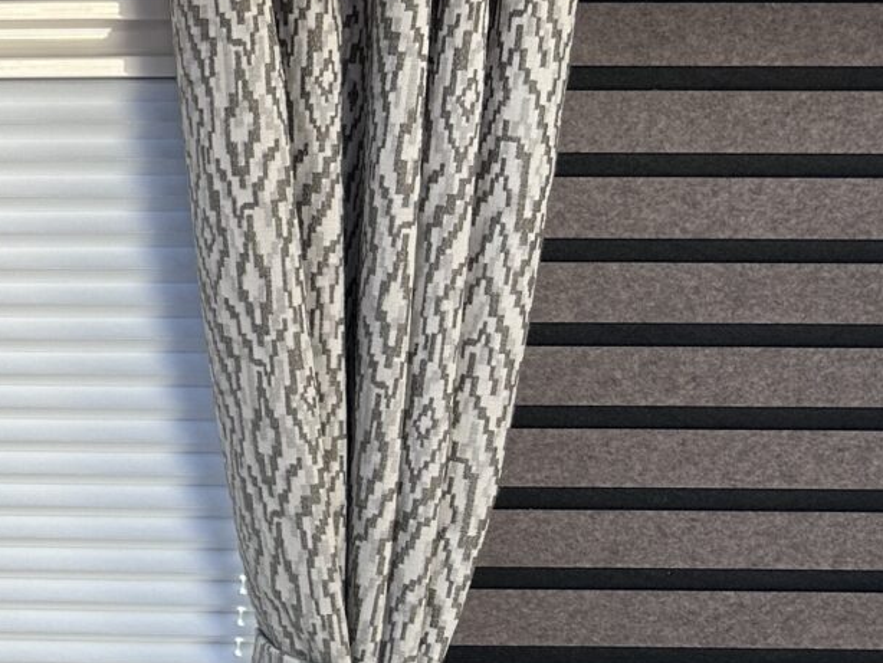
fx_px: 2041
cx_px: -539
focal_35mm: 80
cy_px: 368
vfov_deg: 18.4
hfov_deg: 20.1
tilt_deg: -10.6
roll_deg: -0.7
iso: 64
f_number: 1.78
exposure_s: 1/121
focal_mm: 6.86
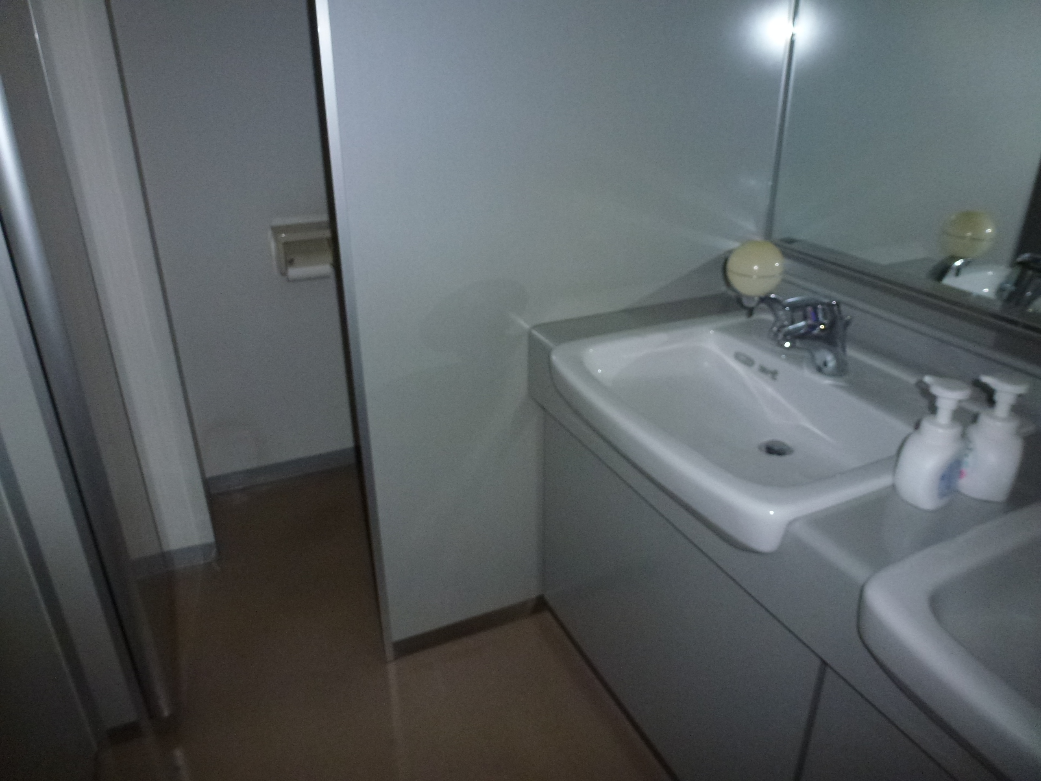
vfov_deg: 56.8
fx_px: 722
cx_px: 520
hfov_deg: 71.6
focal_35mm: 24
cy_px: 390
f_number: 3.3
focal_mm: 4.3
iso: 400
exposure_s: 1/60
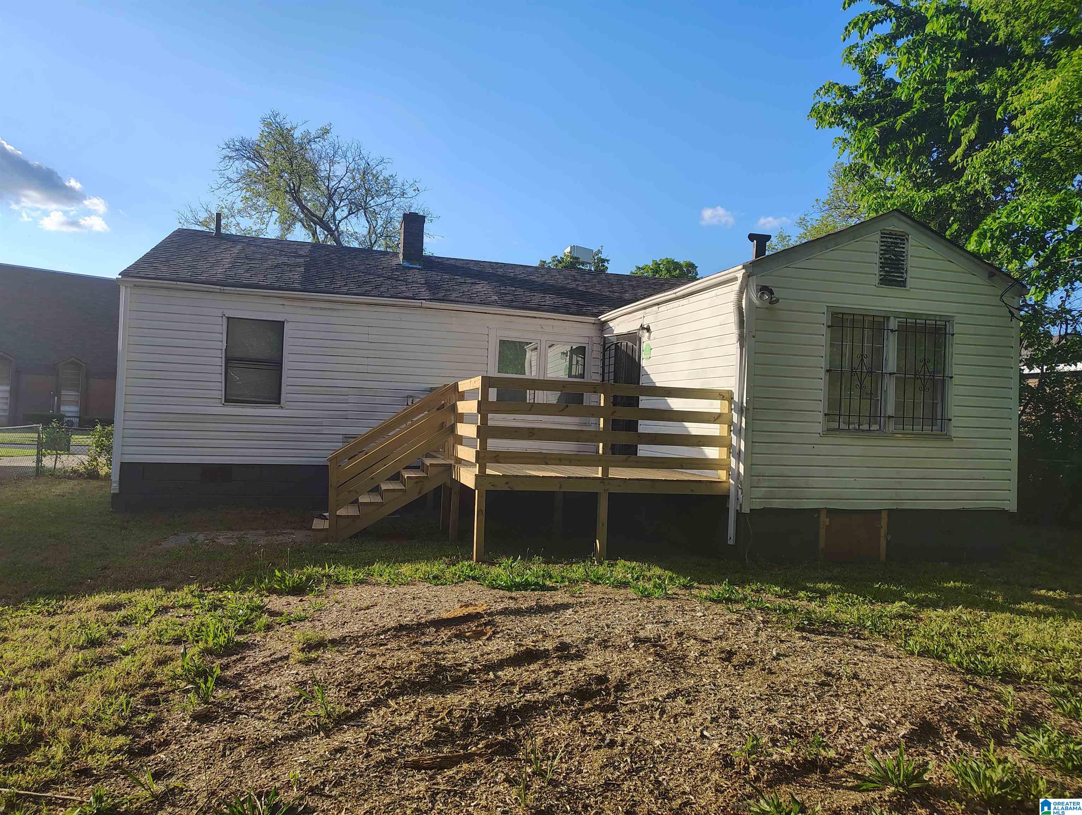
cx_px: 541
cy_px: 408
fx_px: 751
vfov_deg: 56.9
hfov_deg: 71.5
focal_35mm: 24
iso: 100
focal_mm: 5.56
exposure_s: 1/574
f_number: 1.8
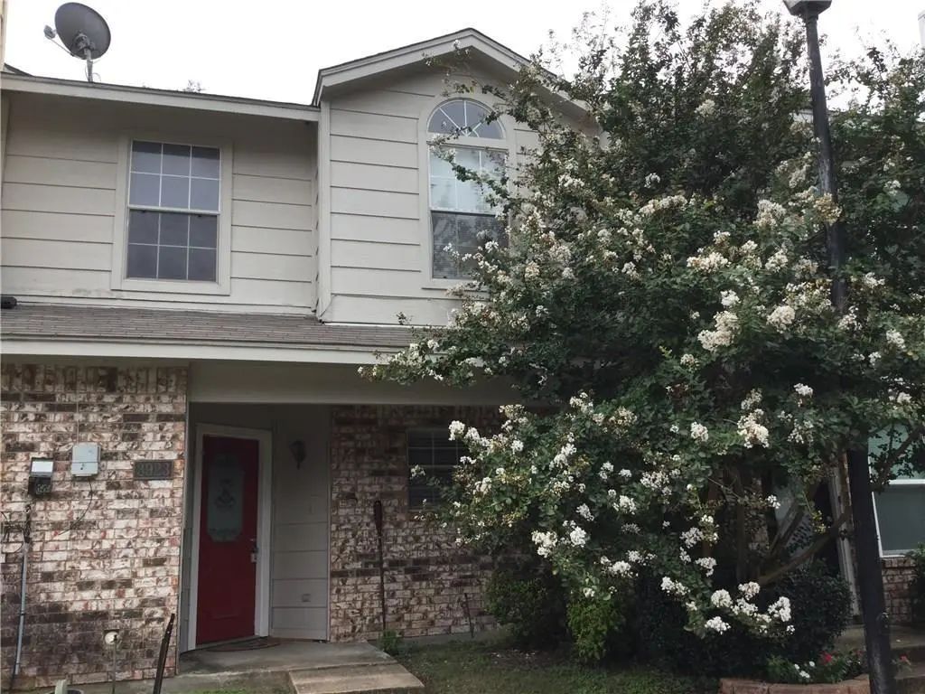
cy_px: 347
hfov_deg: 58.4
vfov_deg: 45.4
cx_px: 462
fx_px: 828
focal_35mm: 31
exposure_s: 1/460
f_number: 2.4
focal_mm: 3.3
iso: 25
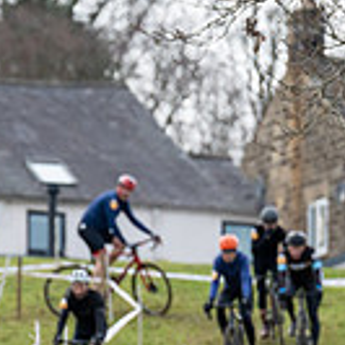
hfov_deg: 2.4
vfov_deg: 2.4
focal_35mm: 741
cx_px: -280
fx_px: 8355
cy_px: 396
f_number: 3.5
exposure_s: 1/1000
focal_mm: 200
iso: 1250
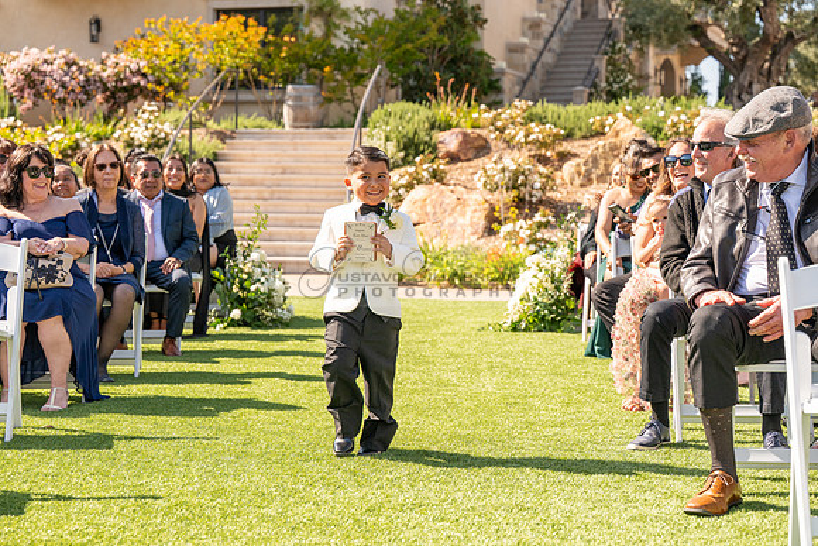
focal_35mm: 70
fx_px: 1591
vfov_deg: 19.5
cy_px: 273
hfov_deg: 28.8
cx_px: 409
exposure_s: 1/1600
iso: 200
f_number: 4.5
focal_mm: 70
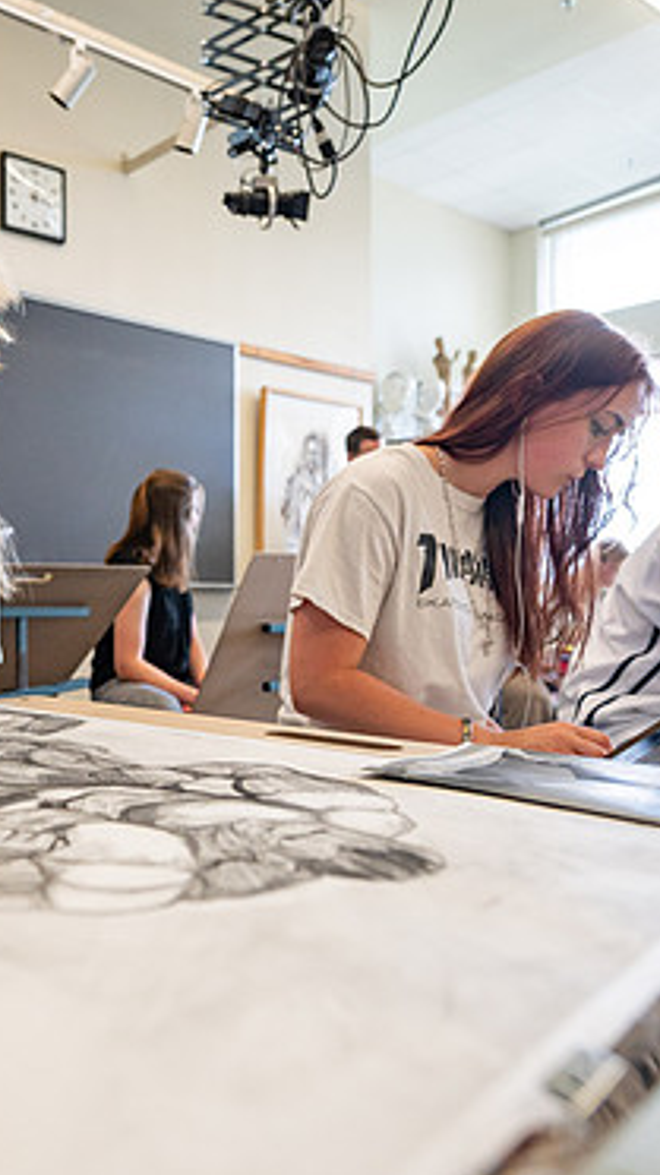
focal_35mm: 31
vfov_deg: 62.6
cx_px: 60
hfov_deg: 35.4
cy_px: 591
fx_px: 965
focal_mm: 19
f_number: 4
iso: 1000
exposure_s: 1/200
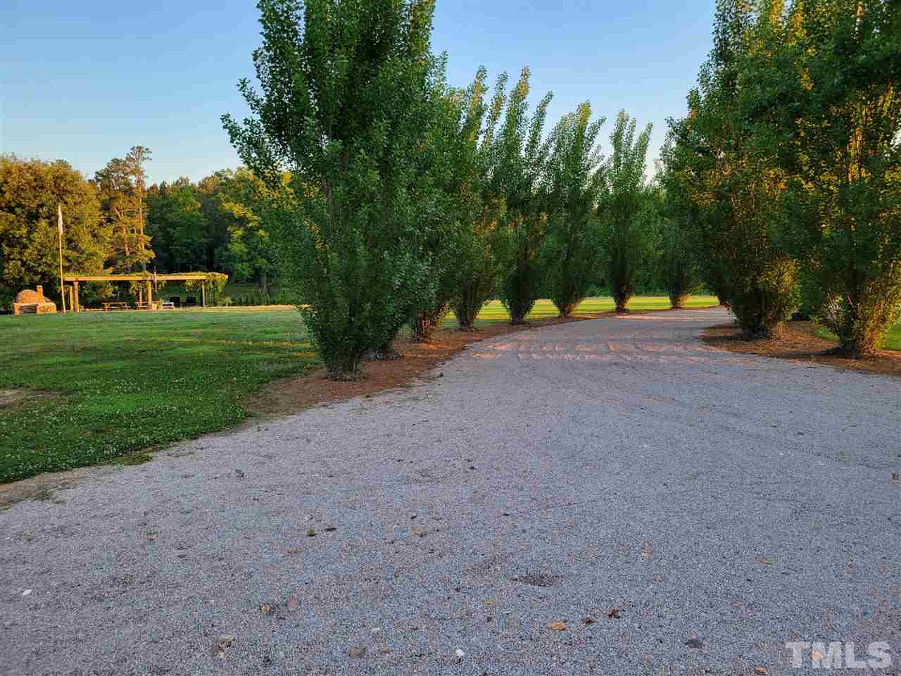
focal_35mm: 26
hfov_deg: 67.3
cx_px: 450
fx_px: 677
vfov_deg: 53.1
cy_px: 338
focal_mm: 5.4
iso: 40
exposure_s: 1/216
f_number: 1.8
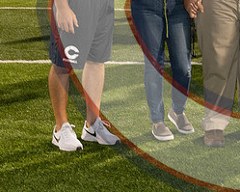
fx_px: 824
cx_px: 246
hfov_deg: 16.2
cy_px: 8
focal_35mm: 116
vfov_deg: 13.1
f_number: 7.1
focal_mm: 45
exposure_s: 1/60
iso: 1600
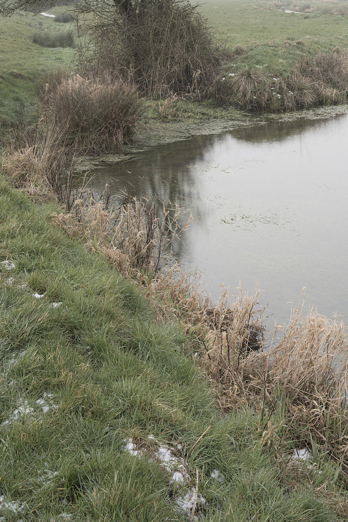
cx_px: 275
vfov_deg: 34.4
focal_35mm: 58
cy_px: 227
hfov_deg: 23.1
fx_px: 841
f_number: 16
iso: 100
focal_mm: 35
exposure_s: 1/2.5
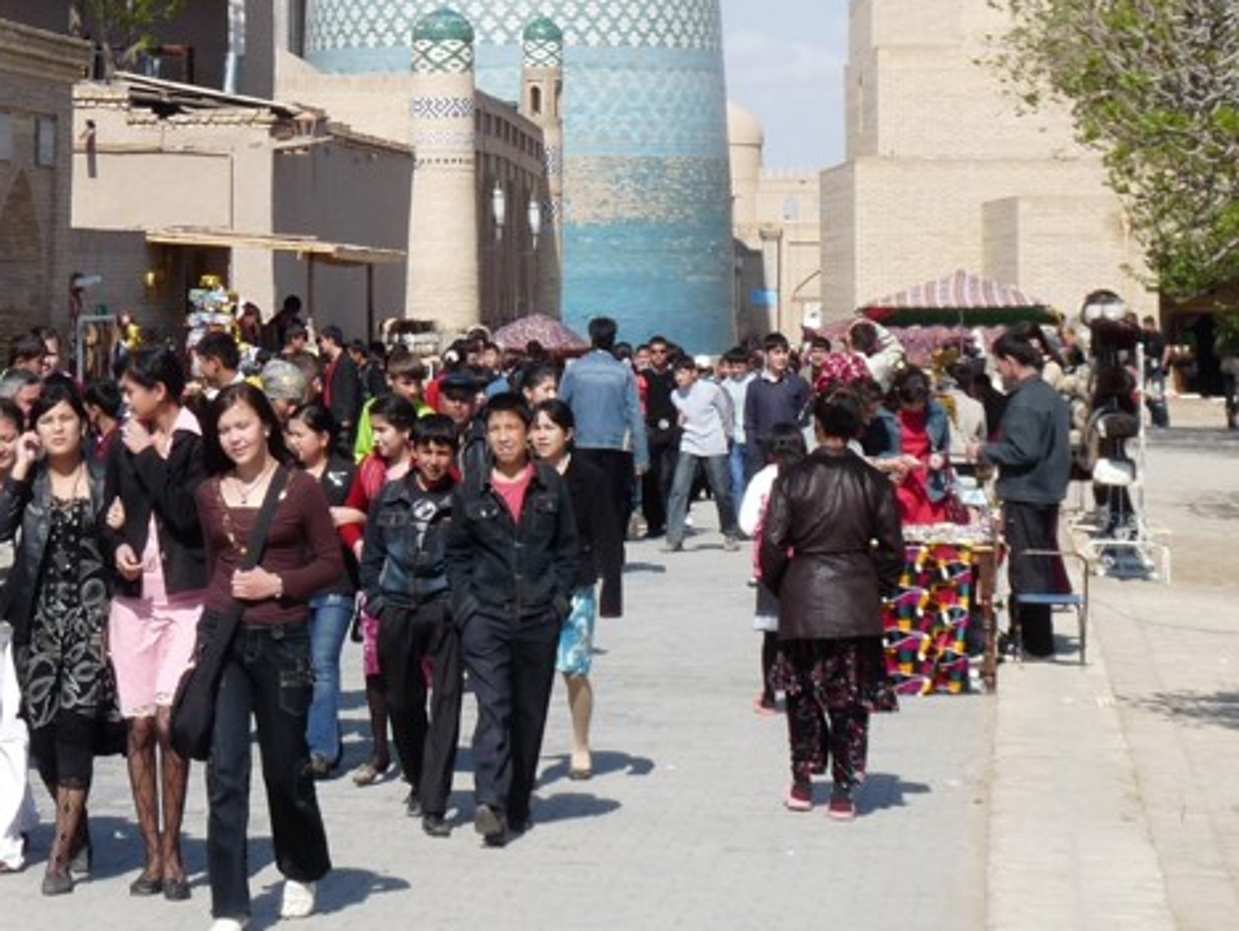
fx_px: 4943
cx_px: 114
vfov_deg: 10.7
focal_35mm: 138
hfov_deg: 14.1
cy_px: -13
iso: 100
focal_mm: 11.1
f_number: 6.3
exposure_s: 1/400
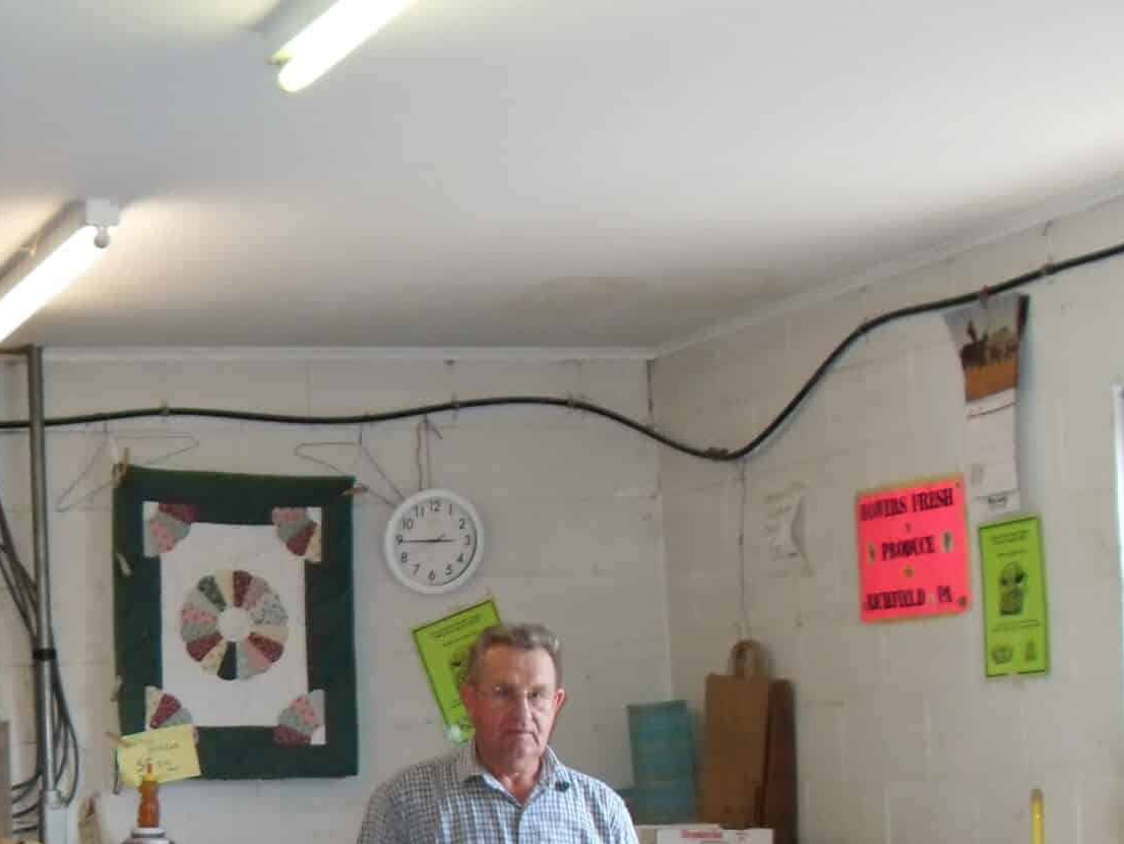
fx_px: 2631
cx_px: 427
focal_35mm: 81
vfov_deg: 18.0
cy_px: 716
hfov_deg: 24.1
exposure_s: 1/45
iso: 160
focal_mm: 6.3
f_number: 2.8
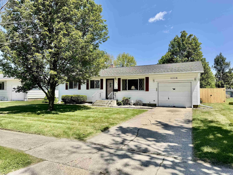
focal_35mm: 24
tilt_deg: +1.4
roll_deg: +0.0
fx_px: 162
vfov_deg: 56.8
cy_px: 88
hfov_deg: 71.6
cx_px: 116
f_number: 1.78
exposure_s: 1/4310
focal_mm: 6.76
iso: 80
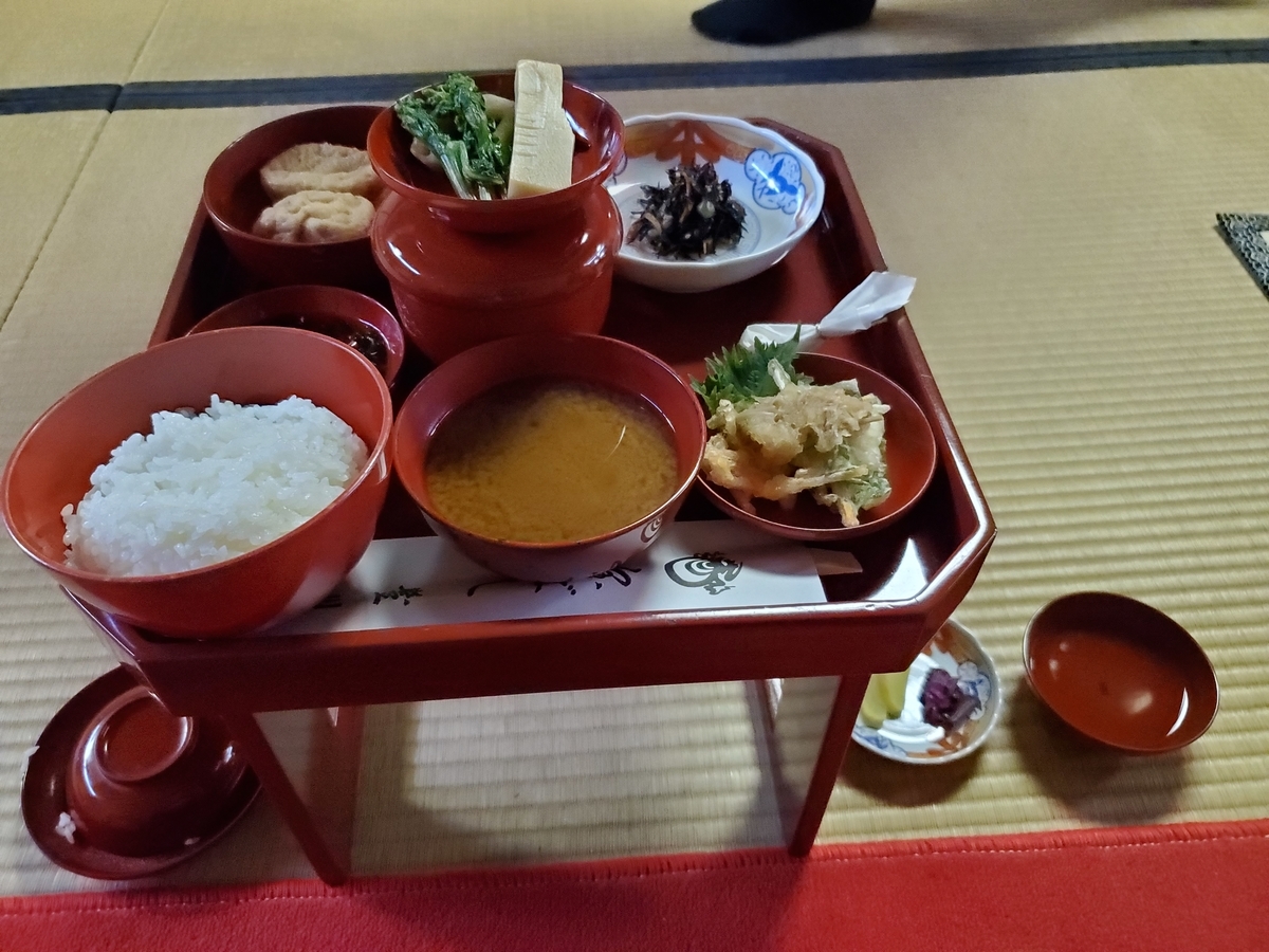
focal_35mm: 26
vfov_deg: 53.1
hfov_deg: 67.3
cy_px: 476
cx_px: 634
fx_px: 953
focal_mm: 4.3
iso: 800
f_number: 1.5
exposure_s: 1/59
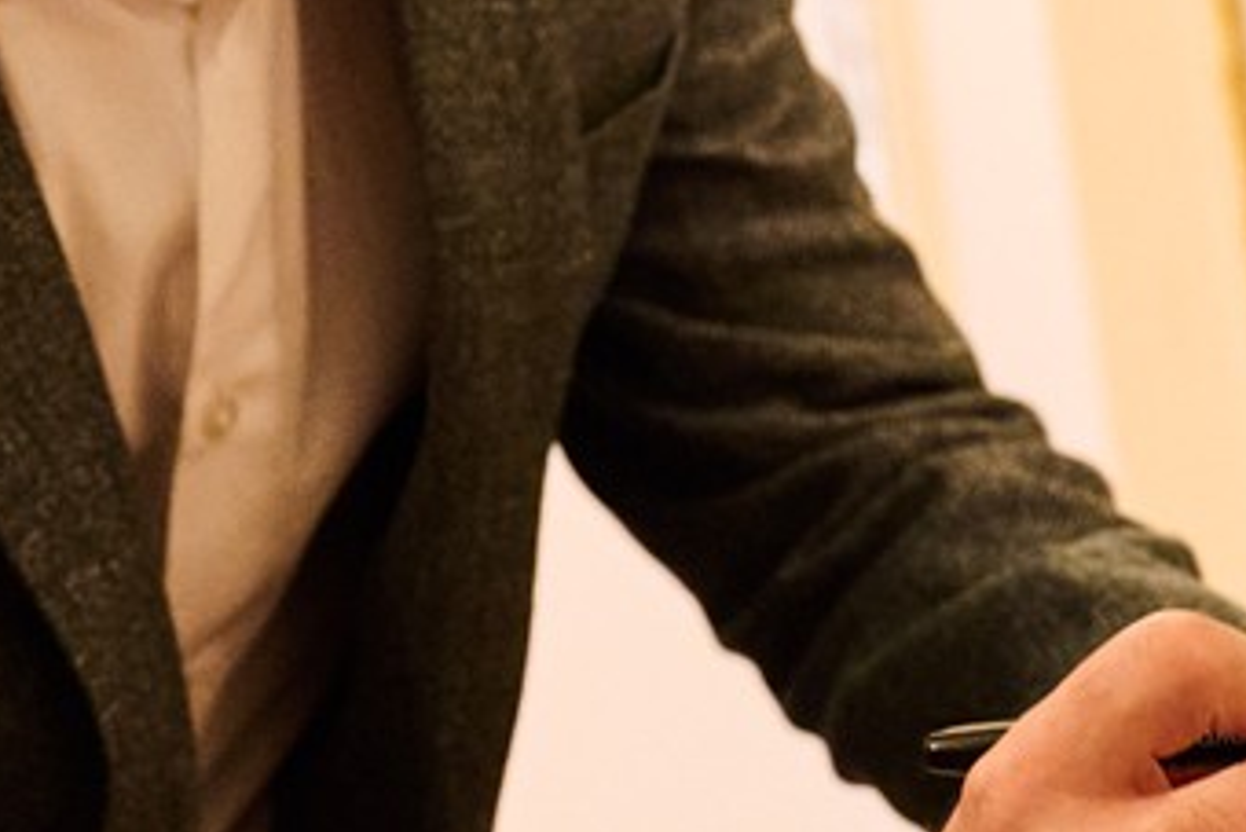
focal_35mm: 164
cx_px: 715
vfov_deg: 8.3
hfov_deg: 12.5
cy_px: -48
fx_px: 5692
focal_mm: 34.5
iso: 4000
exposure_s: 1/200
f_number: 3.2
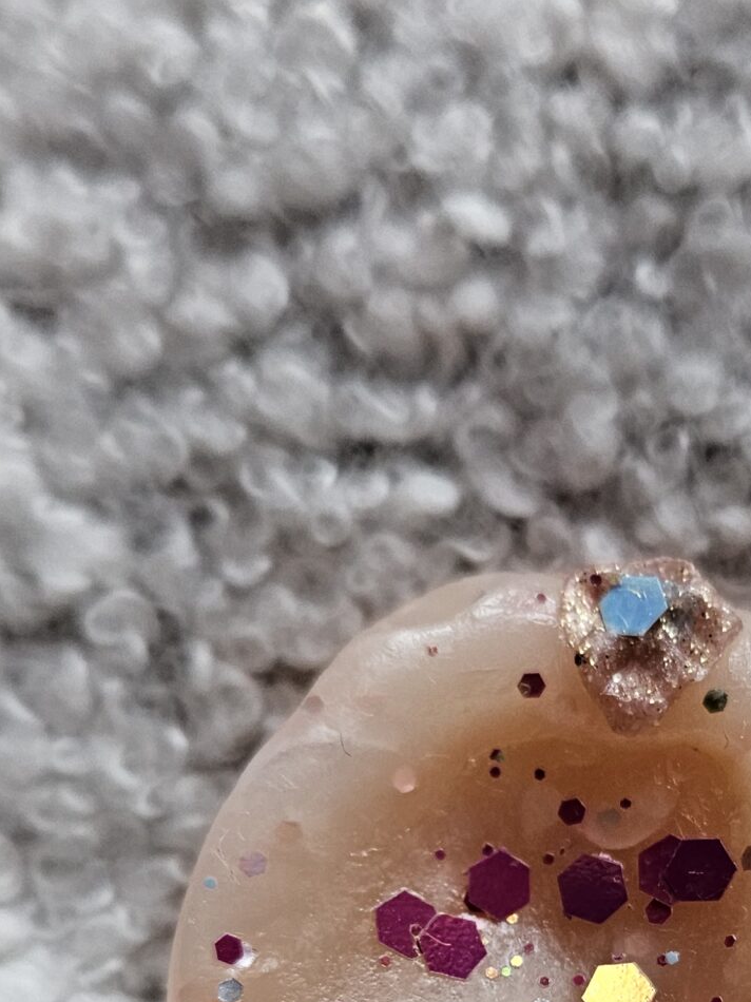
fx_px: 1794
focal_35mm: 62
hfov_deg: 23.5
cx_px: 522
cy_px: 995
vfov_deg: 29.2
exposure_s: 1/120
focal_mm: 5.4
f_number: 1.8
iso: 200
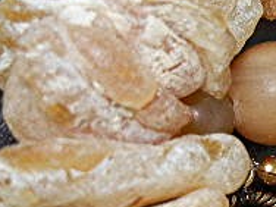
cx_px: 327
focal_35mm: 116
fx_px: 925
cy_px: 147
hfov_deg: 16.3
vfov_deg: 12.7
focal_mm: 6.2
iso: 200
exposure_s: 1/30
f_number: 3.6
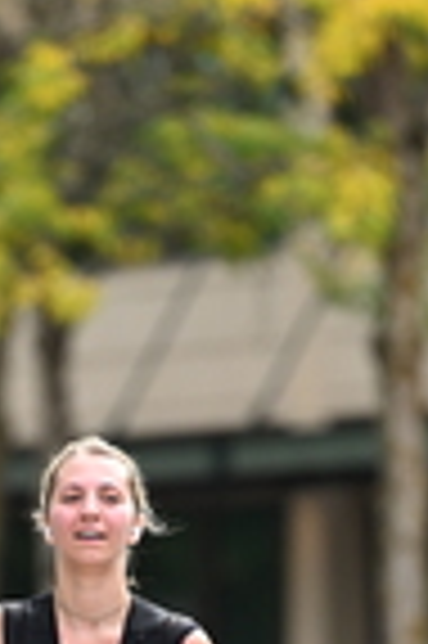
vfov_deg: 2.7
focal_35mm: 769
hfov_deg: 1.8
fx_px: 13746
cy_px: 802
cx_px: 70
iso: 640
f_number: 2.8
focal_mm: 200
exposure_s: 1/2500
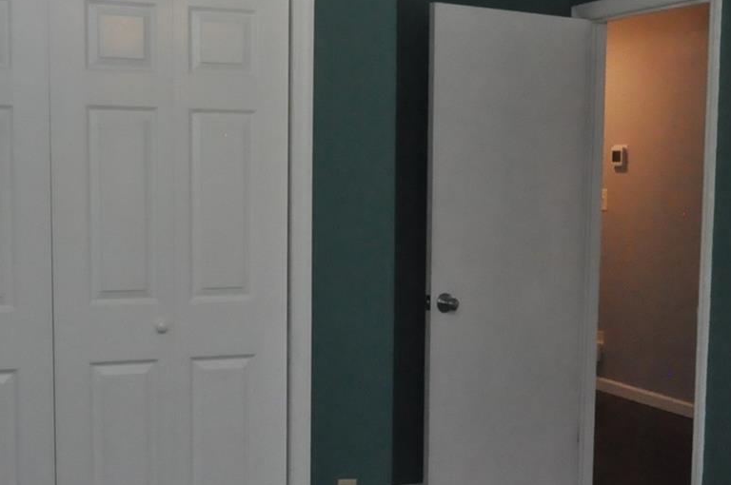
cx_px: 379
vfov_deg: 24.1
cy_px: 305
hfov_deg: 35.7
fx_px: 1136
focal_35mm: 56
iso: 2500
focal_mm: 14
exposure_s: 1/60
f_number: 8
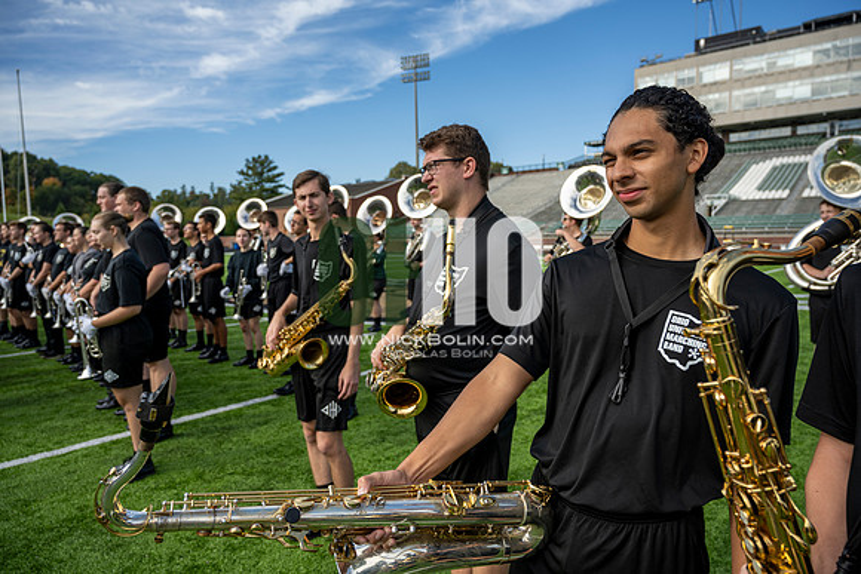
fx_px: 574
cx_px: 430
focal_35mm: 24
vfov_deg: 53.2
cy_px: 287
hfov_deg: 73.7
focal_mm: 24
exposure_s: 1/250
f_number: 4.5
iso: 40
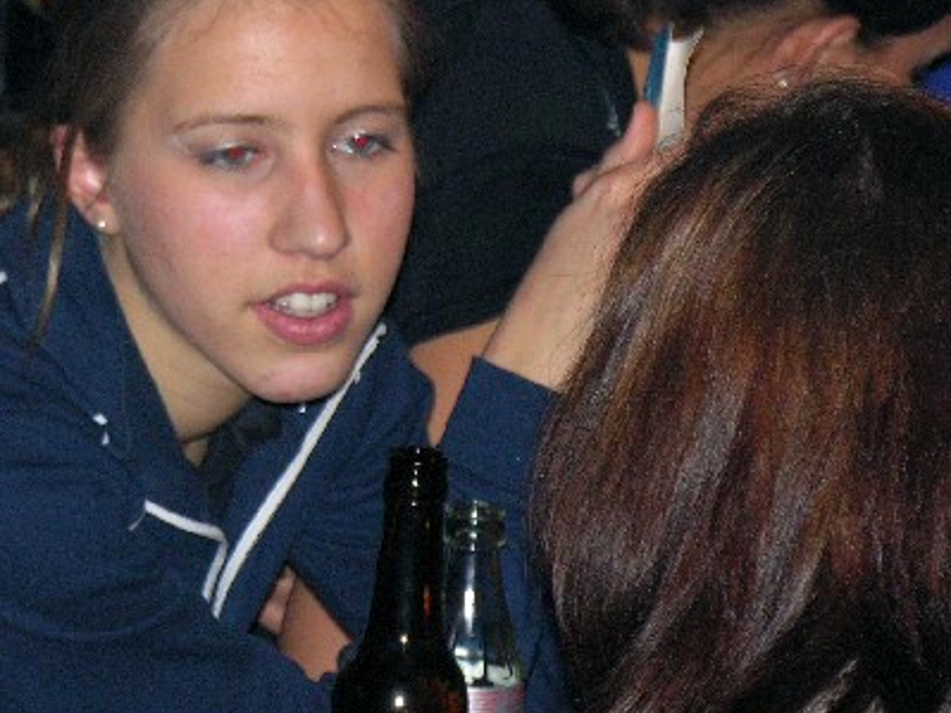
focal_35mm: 315
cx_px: 305
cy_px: 205
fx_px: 8651
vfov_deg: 4.7
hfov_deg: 6.3
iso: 199
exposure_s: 1/120
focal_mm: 40
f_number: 3.9
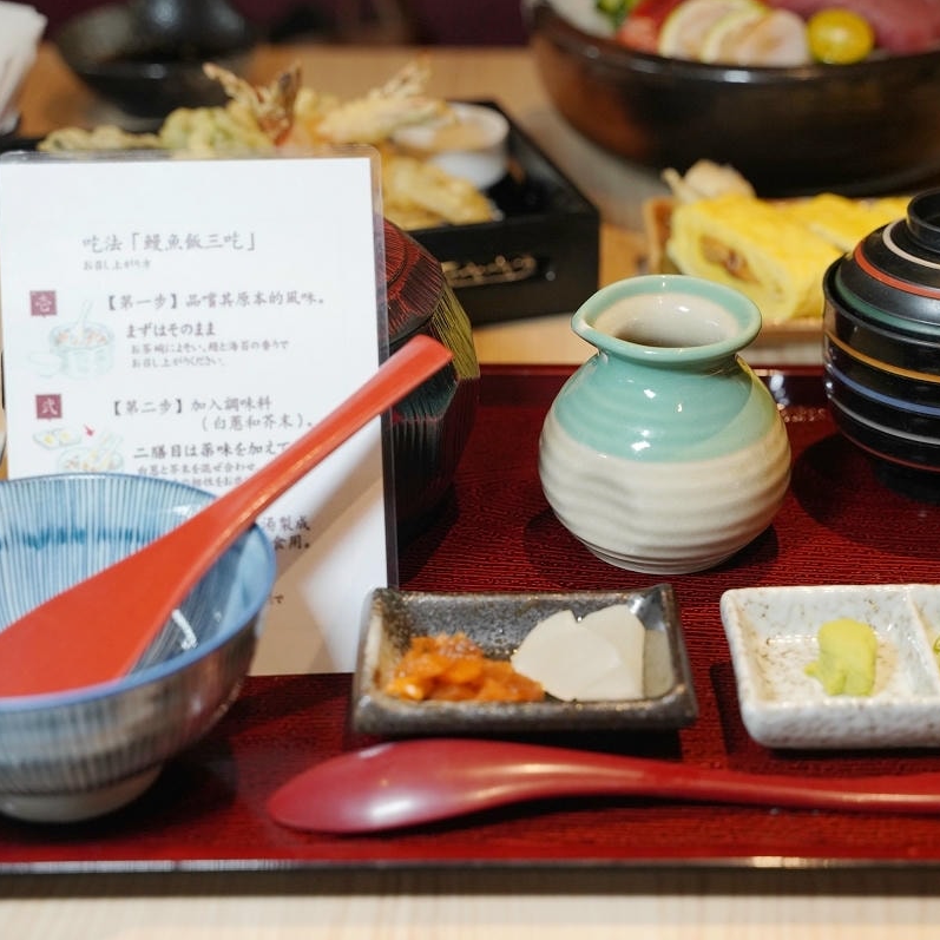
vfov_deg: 26.9
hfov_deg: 26.8
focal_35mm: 64
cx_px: 587
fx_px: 1966
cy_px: 469
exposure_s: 1/160
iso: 1600
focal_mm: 50
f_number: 4
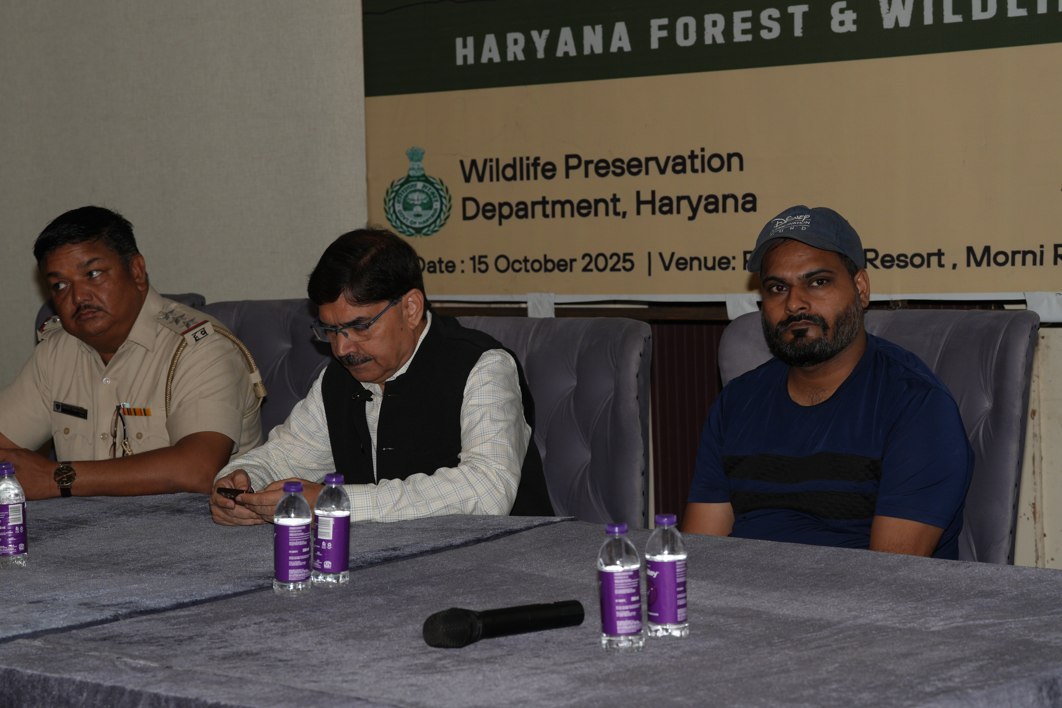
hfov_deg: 21.9
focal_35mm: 93
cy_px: 336
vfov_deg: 14.7
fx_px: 2743
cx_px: 491
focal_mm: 84
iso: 640
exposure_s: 1/160
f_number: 7.1
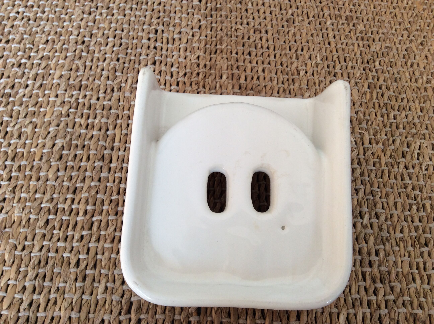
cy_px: 162
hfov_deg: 56.9
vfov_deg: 44.1
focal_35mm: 32
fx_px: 401
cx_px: 217
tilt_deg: -60.4
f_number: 2.4
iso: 64
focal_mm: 3.3
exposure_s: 1/100
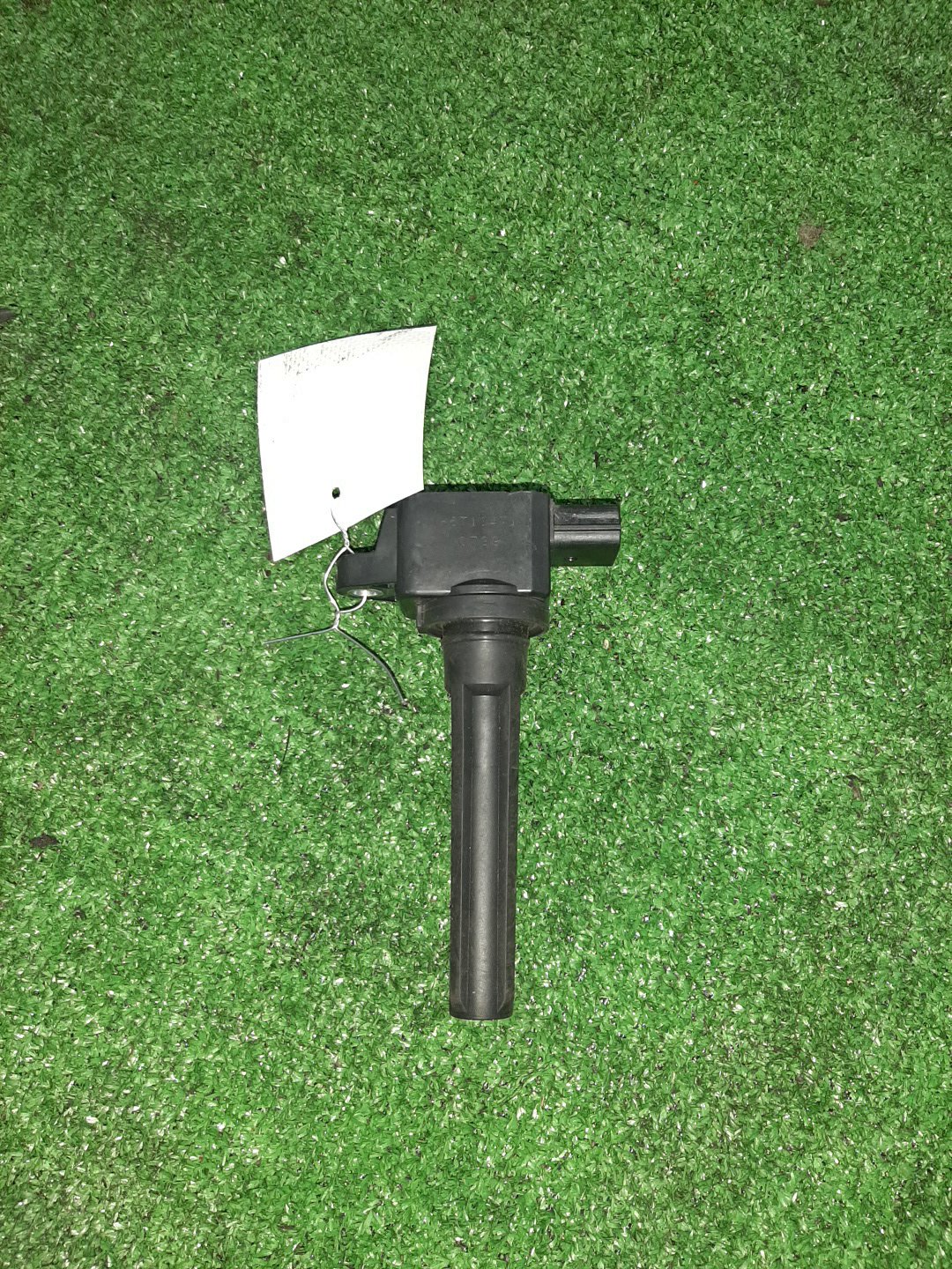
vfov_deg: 67.3
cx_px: 476
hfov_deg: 53.1
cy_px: 634
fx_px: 953
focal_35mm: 26
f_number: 1.7
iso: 166
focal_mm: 3.93
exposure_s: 1/33
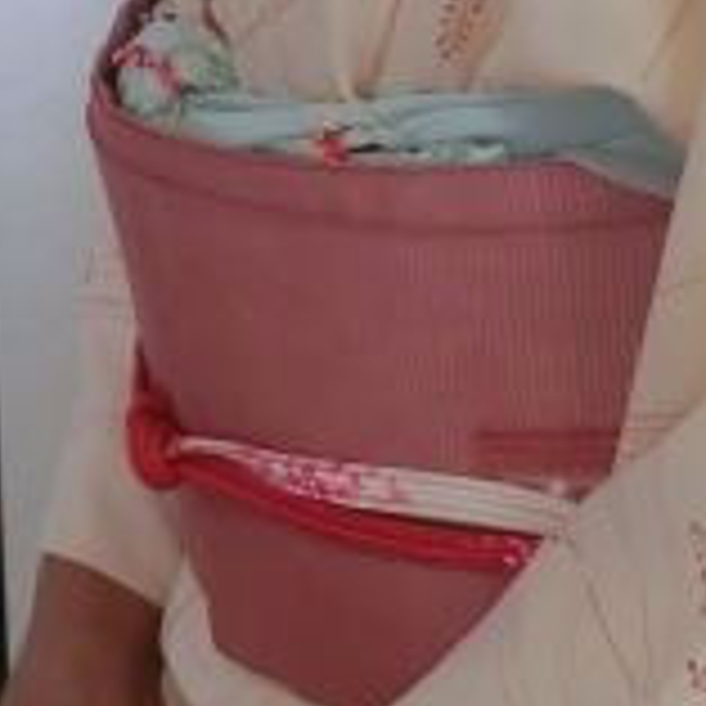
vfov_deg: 11.0
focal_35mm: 159
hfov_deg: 11.0
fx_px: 3669
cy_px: 427
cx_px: 288
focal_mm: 7.87
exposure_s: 1/60
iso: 320
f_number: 4.2
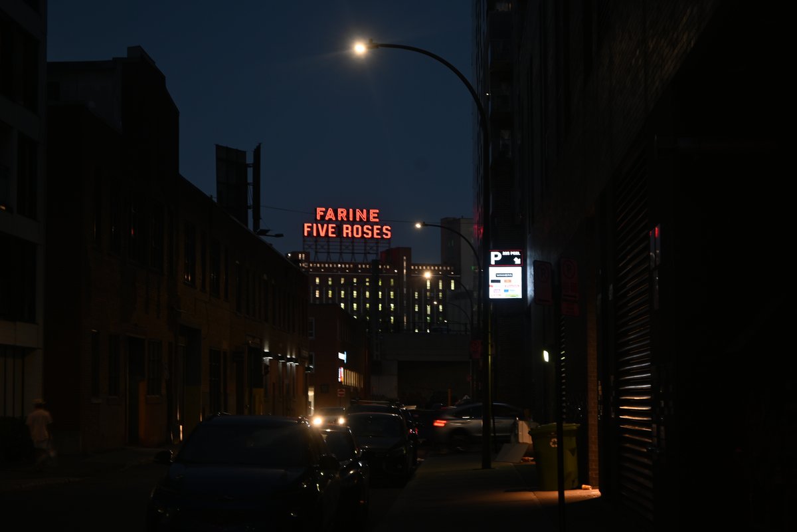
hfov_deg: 27.0
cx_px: 398
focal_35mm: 75
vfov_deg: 18.2
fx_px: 1660
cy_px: 266
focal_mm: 50
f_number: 6.3
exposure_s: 1/4
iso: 100
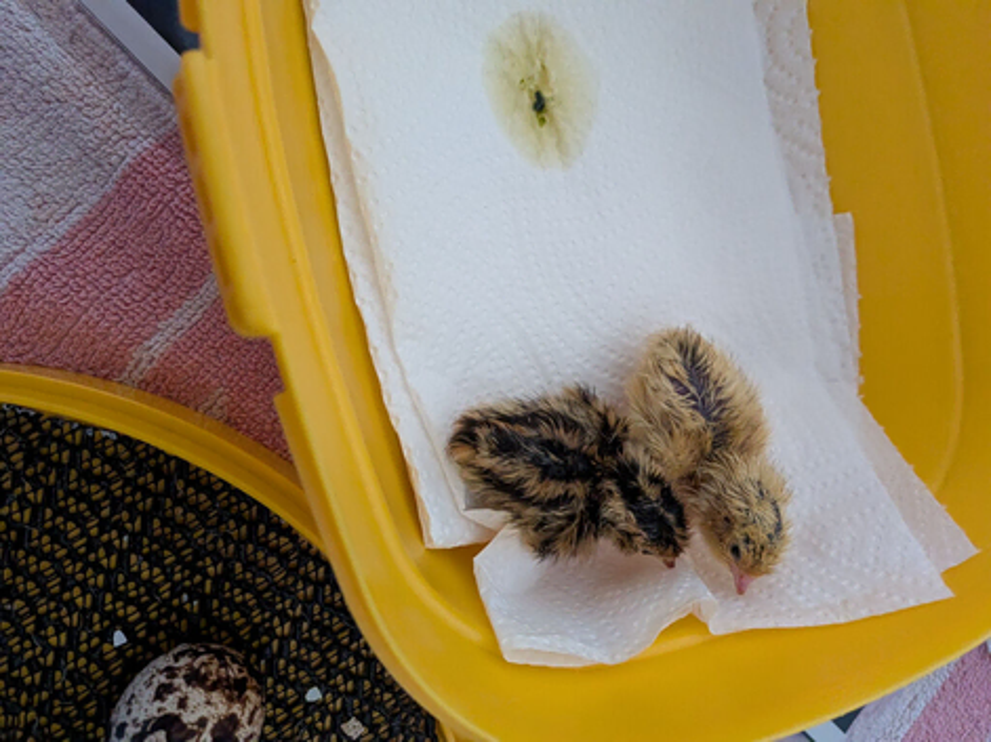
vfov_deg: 56.8
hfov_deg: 71.6
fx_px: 687
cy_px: 371
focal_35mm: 24
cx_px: 496
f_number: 1.7
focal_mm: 4.53
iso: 2077
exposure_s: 1/100
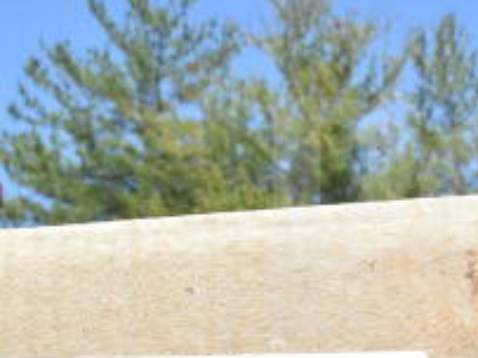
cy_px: 284
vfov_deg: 18.7
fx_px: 1076
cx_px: 473
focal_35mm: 78
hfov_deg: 24.0
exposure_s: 1/800
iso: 1600
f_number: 14
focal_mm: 18
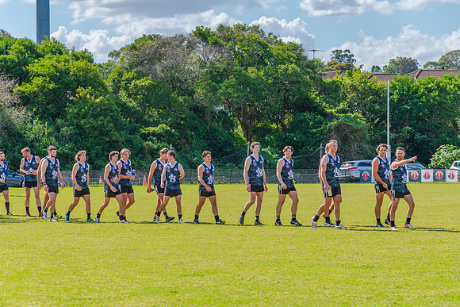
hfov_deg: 17.1
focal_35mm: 120
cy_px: 154
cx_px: 230
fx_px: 1534
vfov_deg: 11.4
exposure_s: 1/1000
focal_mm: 120
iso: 400
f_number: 7.1
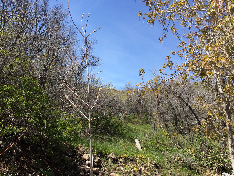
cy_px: 88
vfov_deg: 48.2
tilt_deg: +11.3
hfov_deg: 61.7
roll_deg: -5.3
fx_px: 196
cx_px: 117
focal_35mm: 29
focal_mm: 4.15
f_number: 2.2
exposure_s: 1/1466
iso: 32
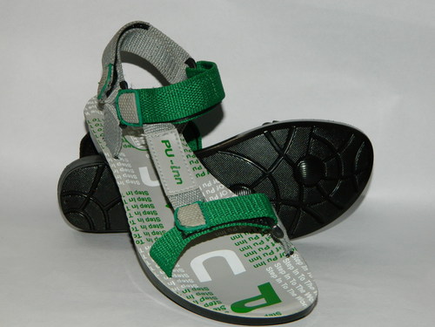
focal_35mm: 70
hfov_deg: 27.8
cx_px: 218
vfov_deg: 21.0
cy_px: 164
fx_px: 880
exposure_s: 1/50
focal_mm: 12.6
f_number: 4
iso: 200
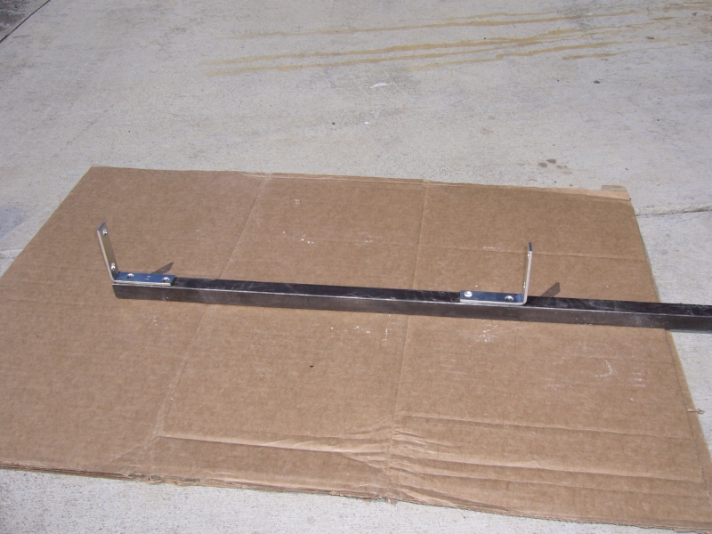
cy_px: 267
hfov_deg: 52.6
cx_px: 356
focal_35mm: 35
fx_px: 720
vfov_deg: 40.7
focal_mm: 5.8
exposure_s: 1/800
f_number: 5.6
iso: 80
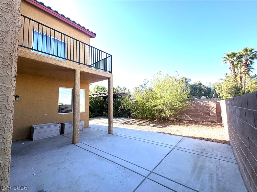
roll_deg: +1.8
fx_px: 104
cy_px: 96
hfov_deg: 102.1
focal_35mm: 14
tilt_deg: +5.7
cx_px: 128
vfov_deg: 85.7
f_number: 2.2
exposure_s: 1/1048
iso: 50
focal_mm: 2.22
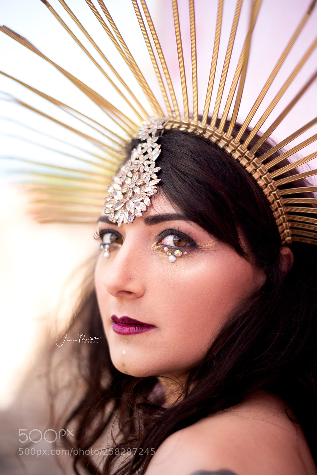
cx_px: 158
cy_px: 238
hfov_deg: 27.0
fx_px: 660
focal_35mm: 50
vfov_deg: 39.6
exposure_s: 1/1000
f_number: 1.8
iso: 160
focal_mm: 50
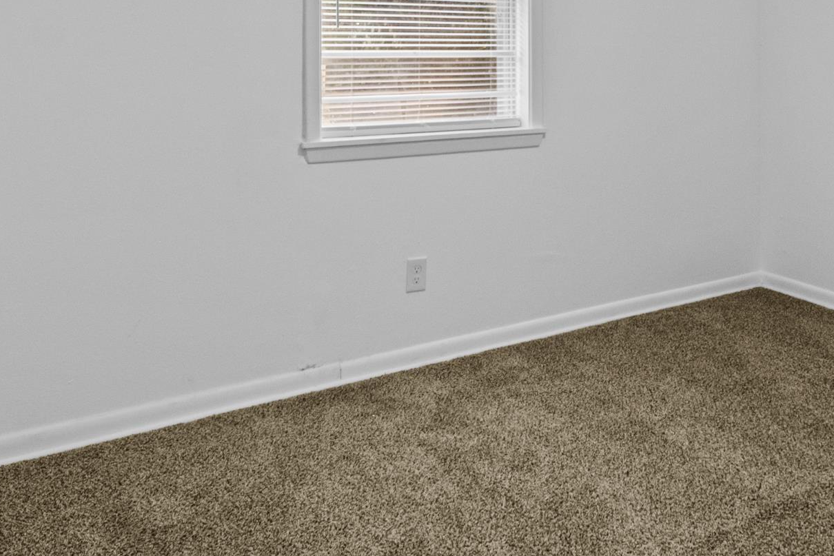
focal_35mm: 31
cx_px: 531
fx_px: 718
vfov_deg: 38.5
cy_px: 27
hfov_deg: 59.3
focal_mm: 10
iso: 800
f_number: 8
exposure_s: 1/2.5
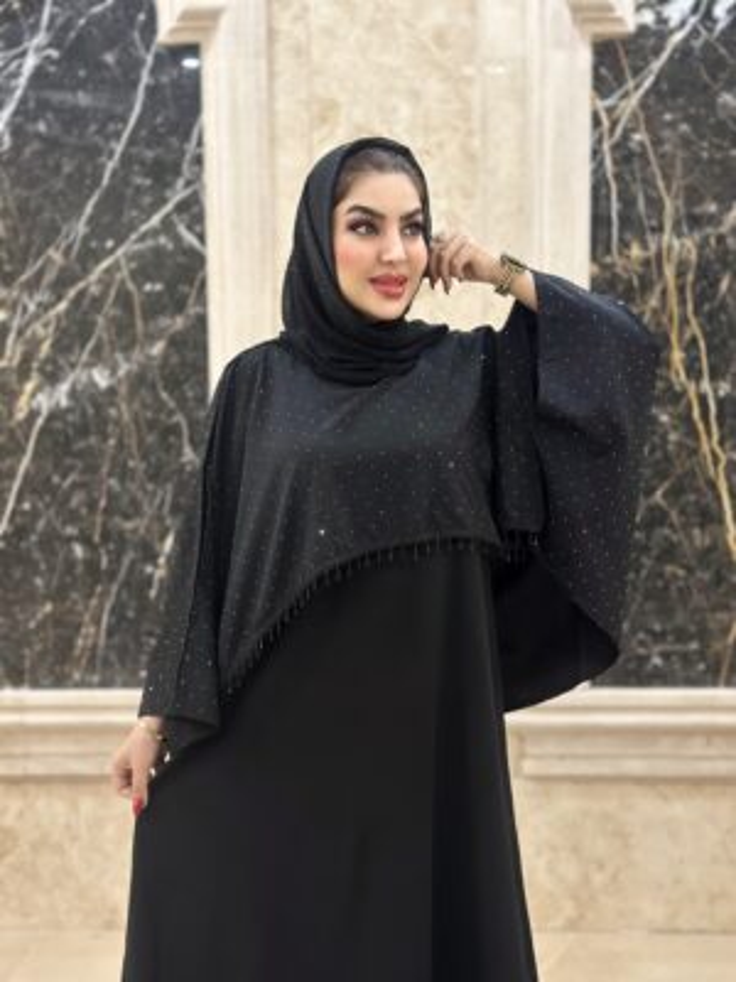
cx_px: 368
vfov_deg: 39.7
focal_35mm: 48
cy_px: 491
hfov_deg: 30.3
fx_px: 1361
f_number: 1.78
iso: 250
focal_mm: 6.86
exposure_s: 1/50
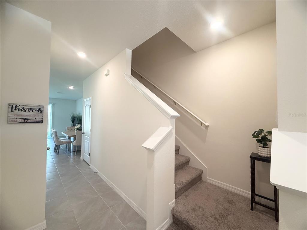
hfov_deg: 102.1
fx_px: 124
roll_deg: -0.4
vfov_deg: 85.7
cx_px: 154
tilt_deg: +1.4
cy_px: 115
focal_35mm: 14
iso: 200
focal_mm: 2.22
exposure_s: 1/120
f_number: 2.2
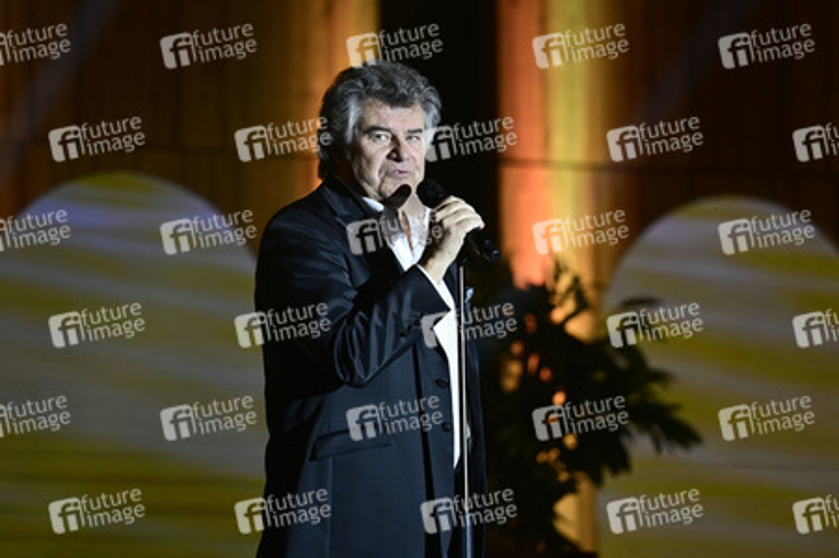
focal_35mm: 200
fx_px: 4658
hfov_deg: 10.3
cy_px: 279
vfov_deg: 6.9
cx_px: 420
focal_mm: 200
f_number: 2.8
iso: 2500
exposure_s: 1/250
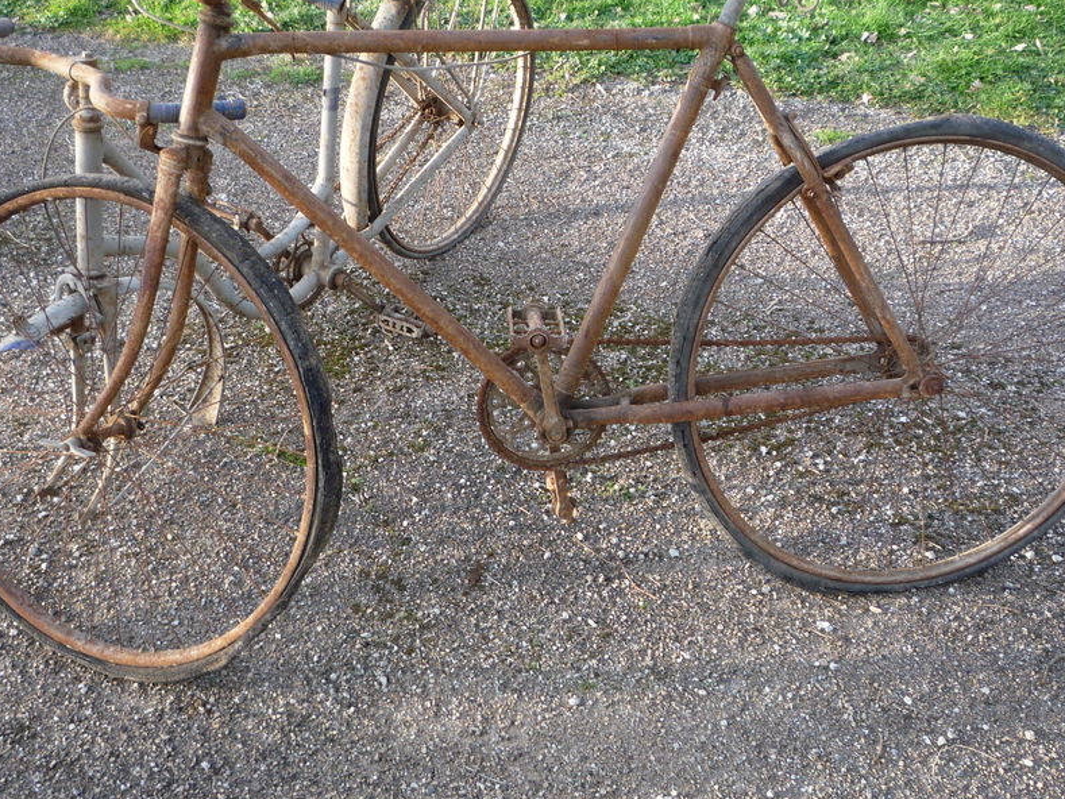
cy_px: 327
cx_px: 553
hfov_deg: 49.0
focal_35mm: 38
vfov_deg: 37.6
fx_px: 1169
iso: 100
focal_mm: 5.2
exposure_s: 1/80
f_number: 3.3
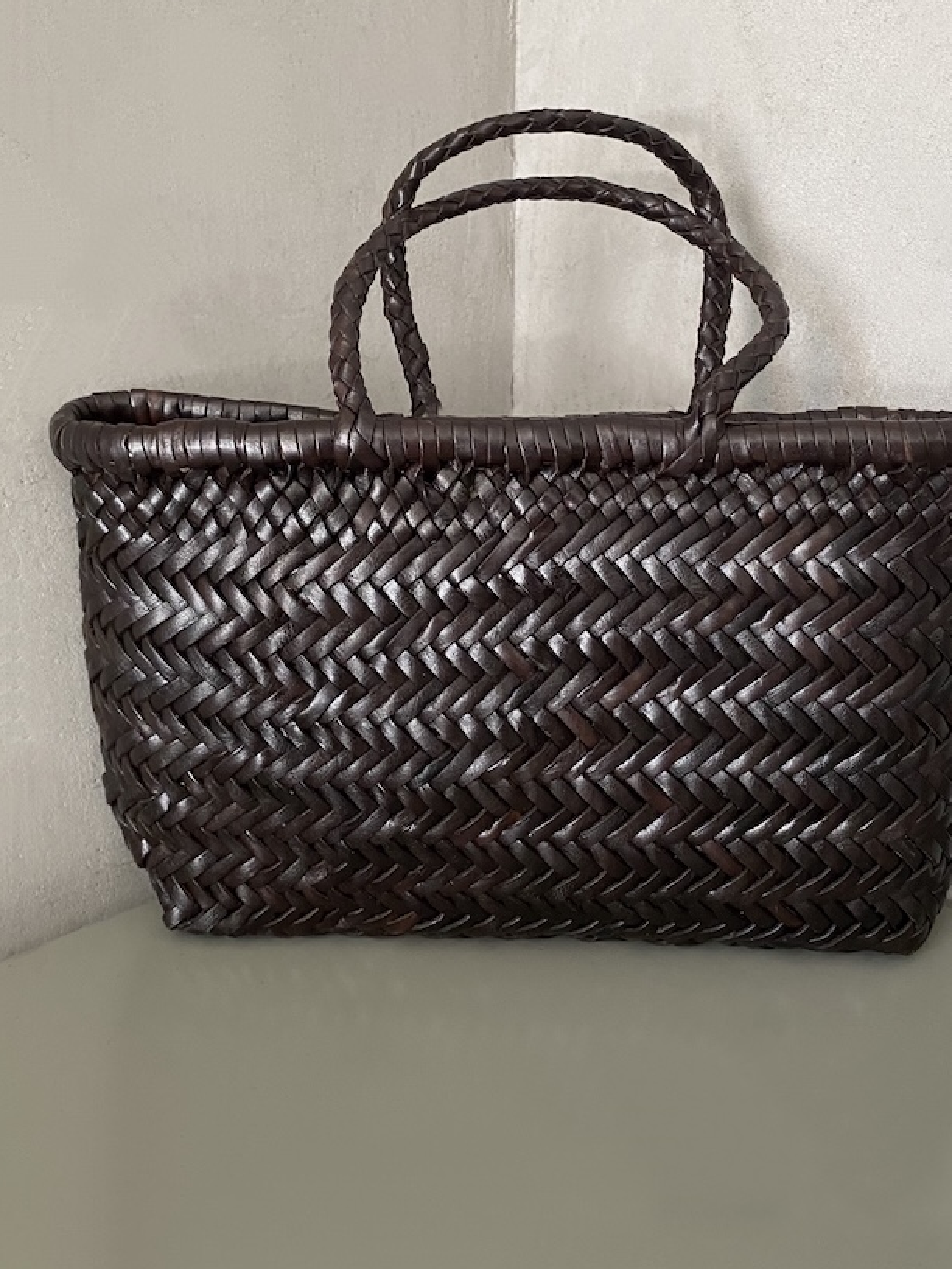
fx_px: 1247
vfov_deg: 53.1
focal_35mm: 34
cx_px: 529
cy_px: 449
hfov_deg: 41.7
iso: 250
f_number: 1.8
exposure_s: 1/60
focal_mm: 4.25
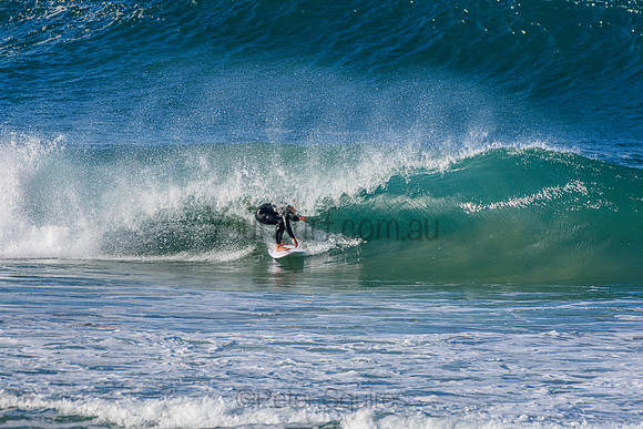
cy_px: 214
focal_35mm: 750
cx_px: 322
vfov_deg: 1.8
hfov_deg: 2.7
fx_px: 13398
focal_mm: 500
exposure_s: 1/2000
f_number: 5.6
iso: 360
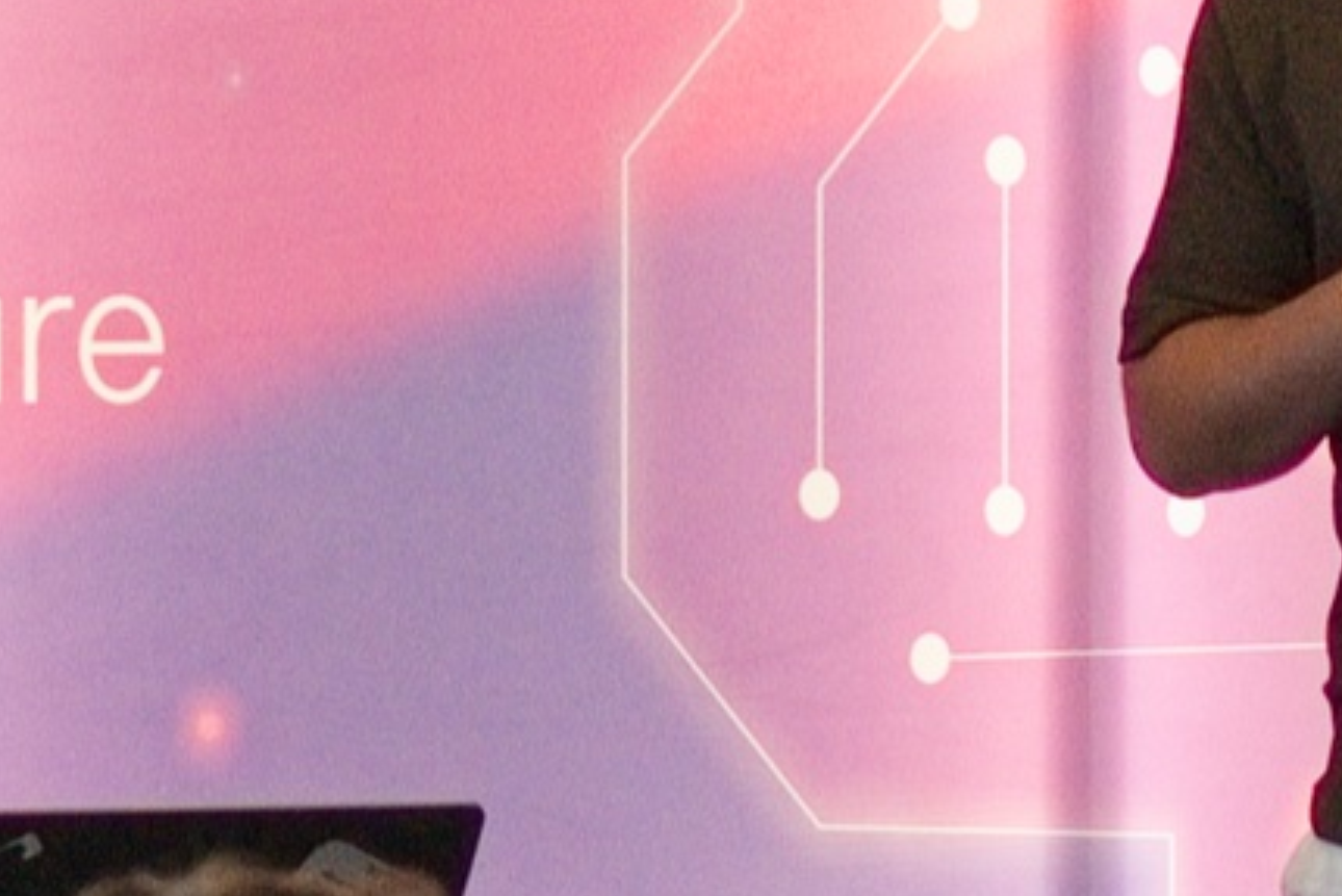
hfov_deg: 7.1
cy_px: 456
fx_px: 10814
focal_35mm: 290
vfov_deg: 4.7
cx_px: 1573
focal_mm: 35
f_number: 2.8
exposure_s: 1/125
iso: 2500
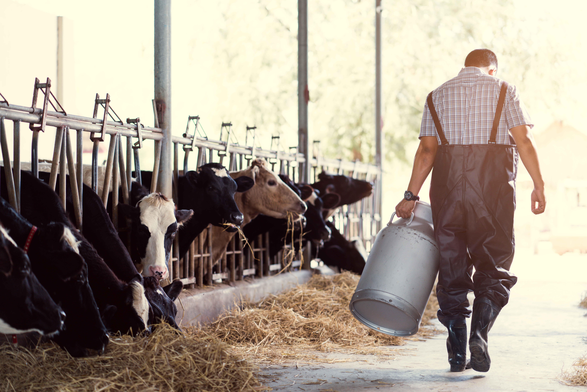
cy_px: 196
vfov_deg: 16.1
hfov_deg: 23.9
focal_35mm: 85
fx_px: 1386
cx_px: 294
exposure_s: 1/400
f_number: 2
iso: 250
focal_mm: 85
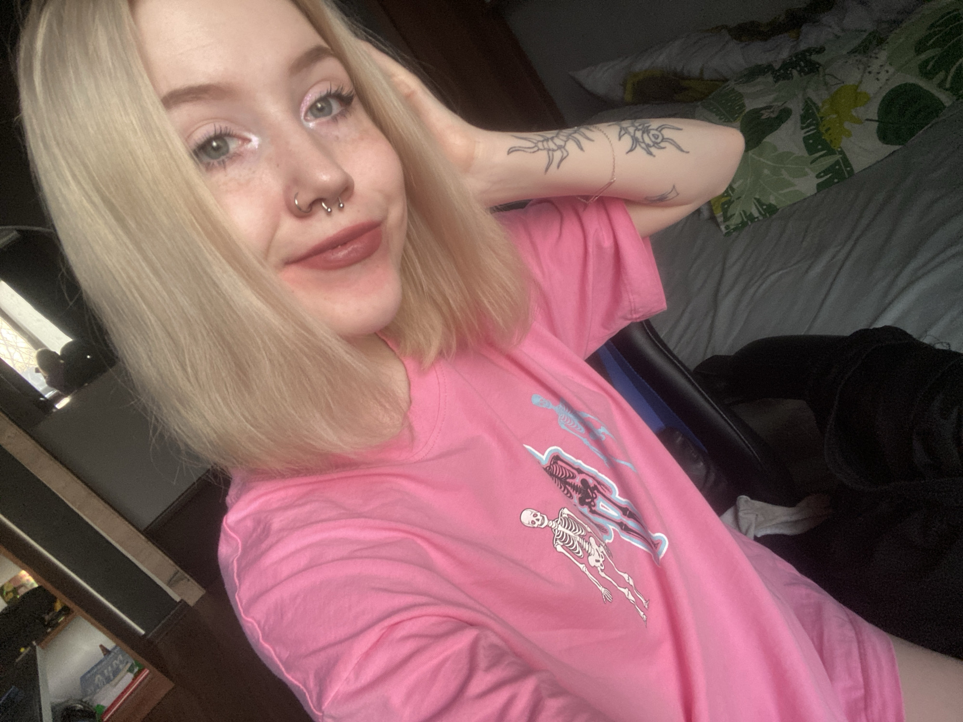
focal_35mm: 23
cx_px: 482
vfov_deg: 58.9
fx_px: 640
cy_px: 361
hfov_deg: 73.9
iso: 125
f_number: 2.2
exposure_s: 1/60
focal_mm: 2.71
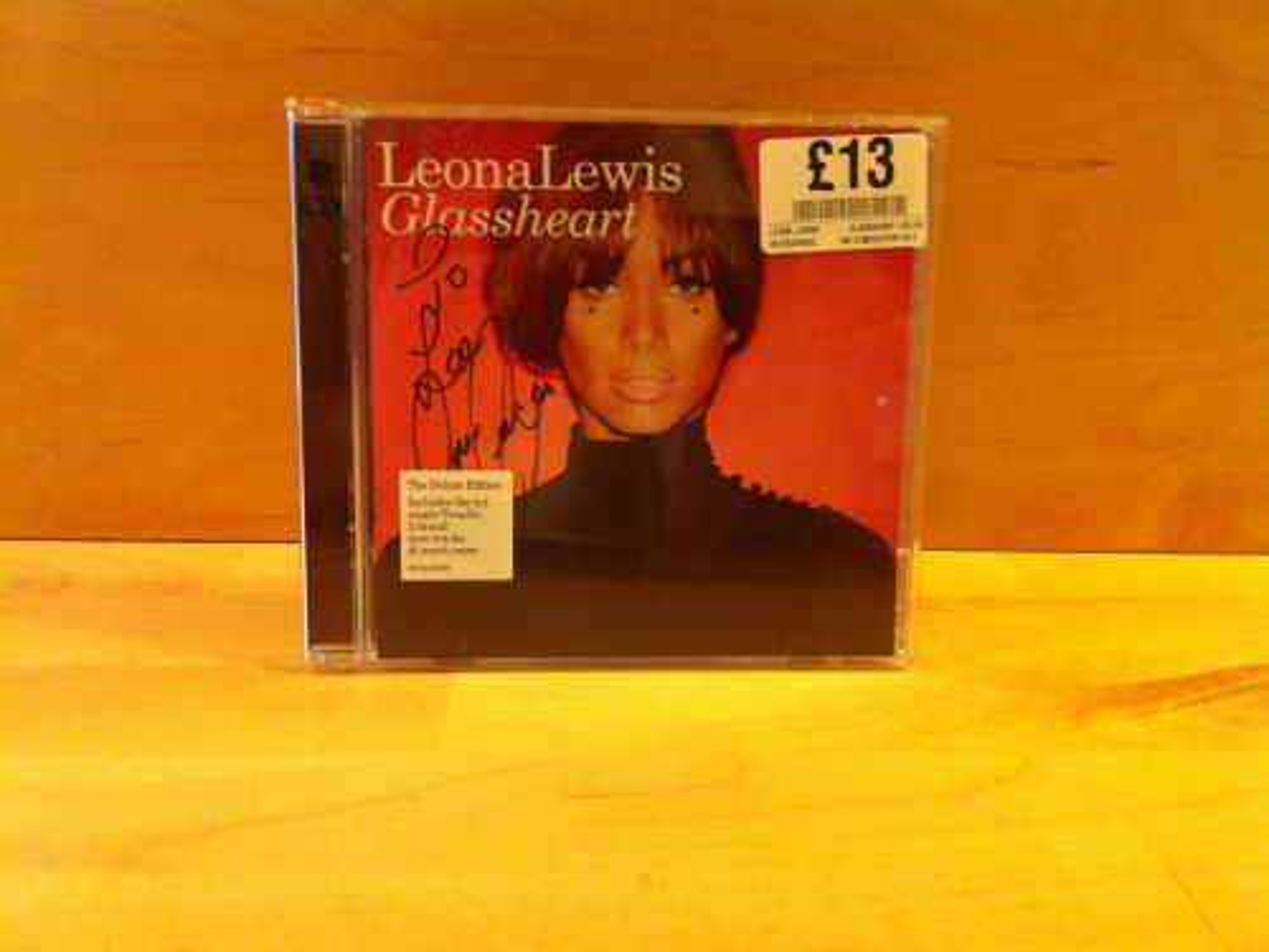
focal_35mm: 35
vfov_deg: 40.7
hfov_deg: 52.6
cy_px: 476
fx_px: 1283
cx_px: 634
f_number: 2.8
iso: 320
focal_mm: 3.85
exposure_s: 1/15
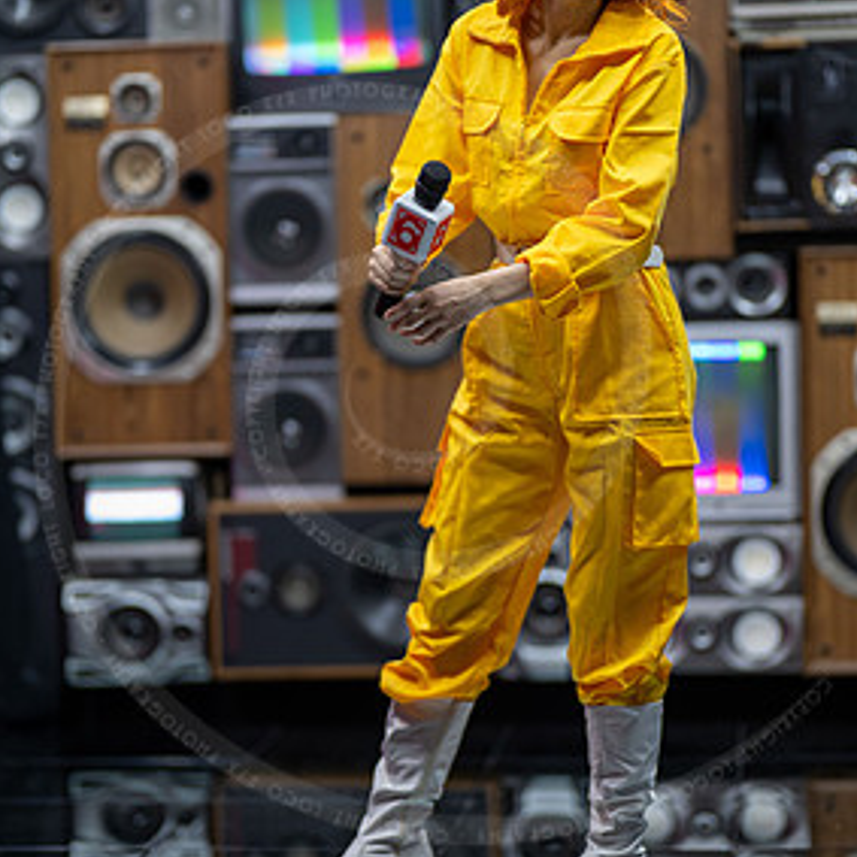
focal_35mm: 115
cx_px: 442
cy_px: 451
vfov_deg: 15.2
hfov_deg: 15.2
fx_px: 3221
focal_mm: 85
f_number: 1.2
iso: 800
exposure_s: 1/250
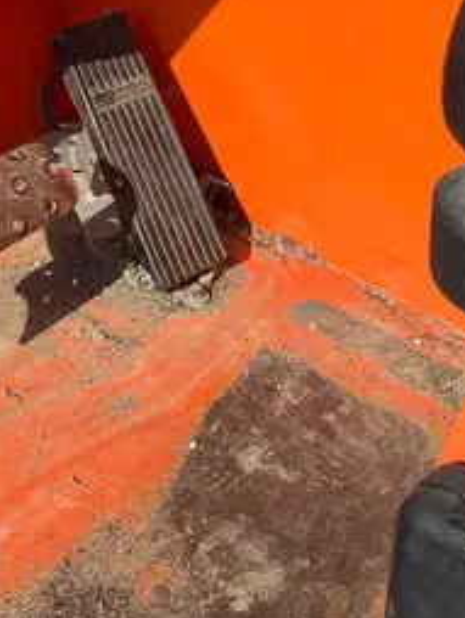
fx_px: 1341
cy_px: -249
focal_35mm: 75
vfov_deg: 22.4
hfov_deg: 19.6
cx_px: 314
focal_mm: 4.2
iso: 32
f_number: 1.6
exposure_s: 1/3401
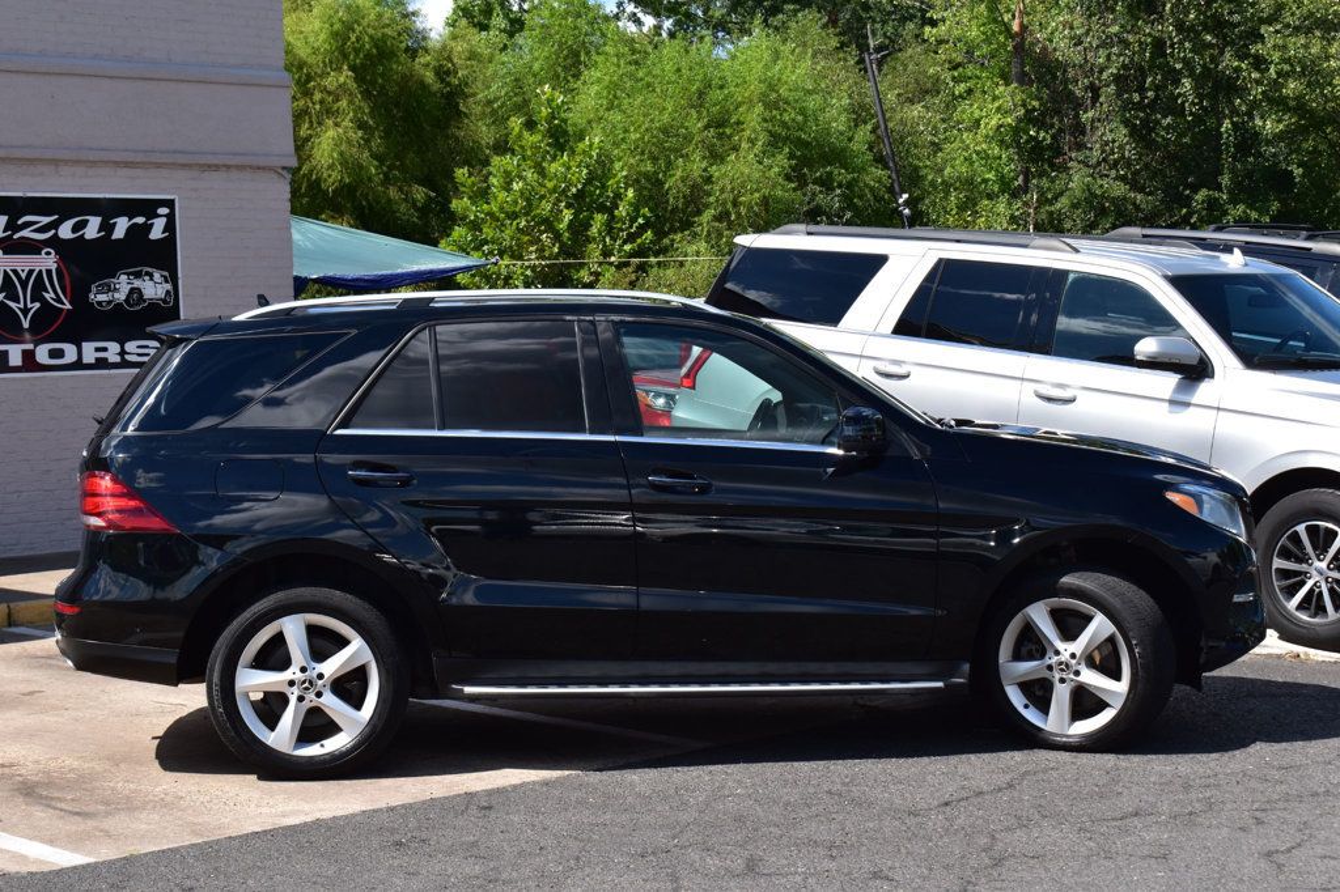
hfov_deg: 31.9
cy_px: 446
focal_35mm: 63
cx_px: 670
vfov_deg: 21.6
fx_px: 2344
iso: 400
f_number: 11
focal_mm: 42
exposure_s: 1/500
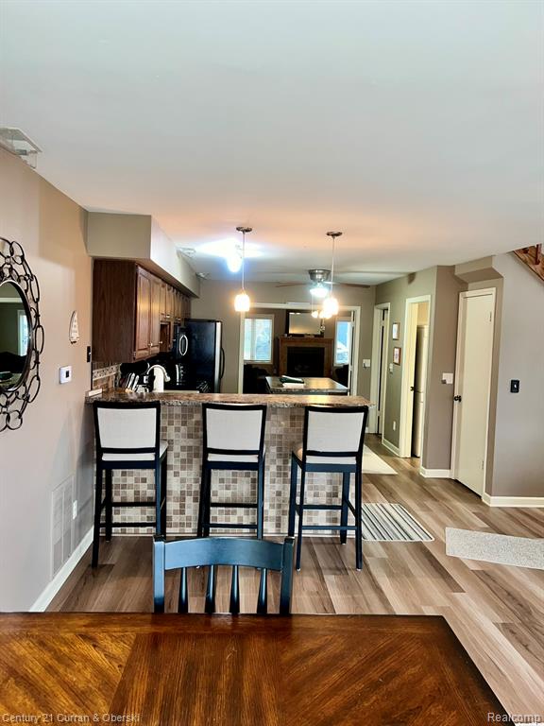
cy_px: 363
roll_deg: -1.5
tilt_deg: -2.8
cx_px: 272
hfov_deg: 53.1
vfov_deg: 67.3
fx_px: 545
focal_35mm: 26
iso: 64
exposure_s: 1/24
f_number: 1.5
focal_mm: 5.7
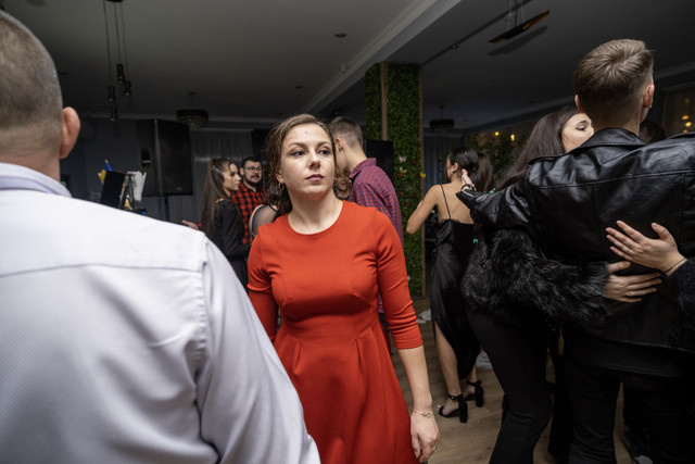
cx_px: 348
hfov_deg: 84.0
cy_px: 232
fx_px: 386
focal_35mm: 20
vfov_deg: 62.0
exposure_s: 1/100
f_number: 2.2
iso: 640
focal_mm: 13
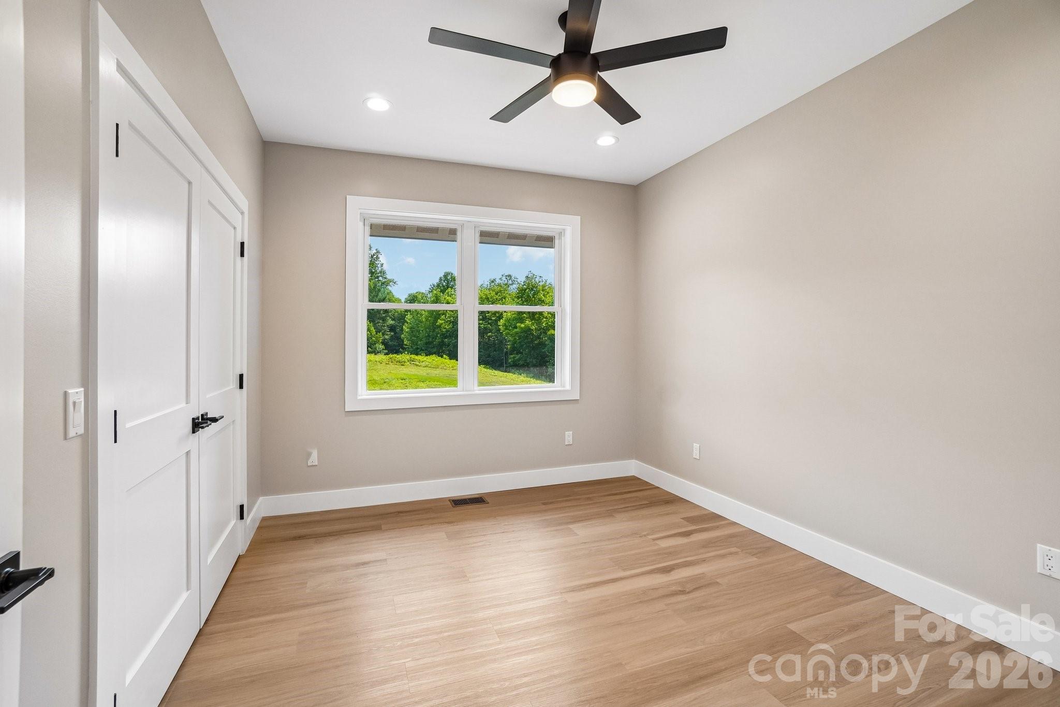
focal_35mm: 15
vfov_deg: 77.3
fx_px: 442
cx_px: 530
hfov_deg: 100.4
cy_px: 354
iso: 160
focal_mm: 10
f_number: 8
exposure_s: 1/30
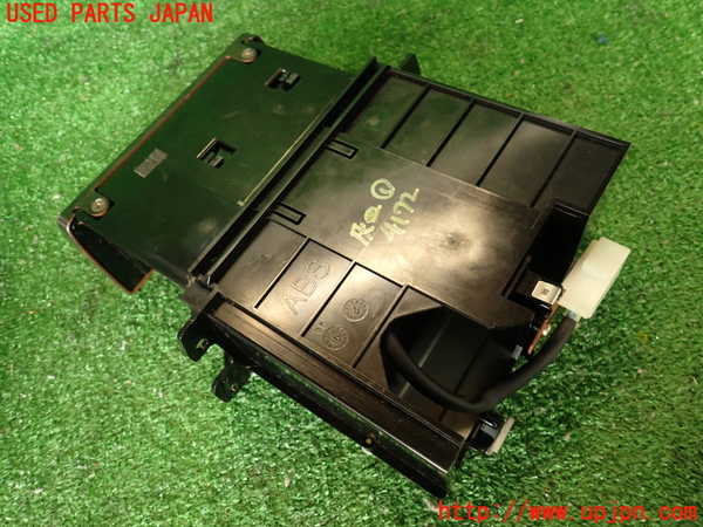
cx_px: 352
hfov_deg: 69.4
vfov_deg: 54.9
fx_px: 508
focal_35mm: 25
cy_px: 264
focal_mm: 4.5
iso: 200
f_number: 2
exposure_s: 1/50
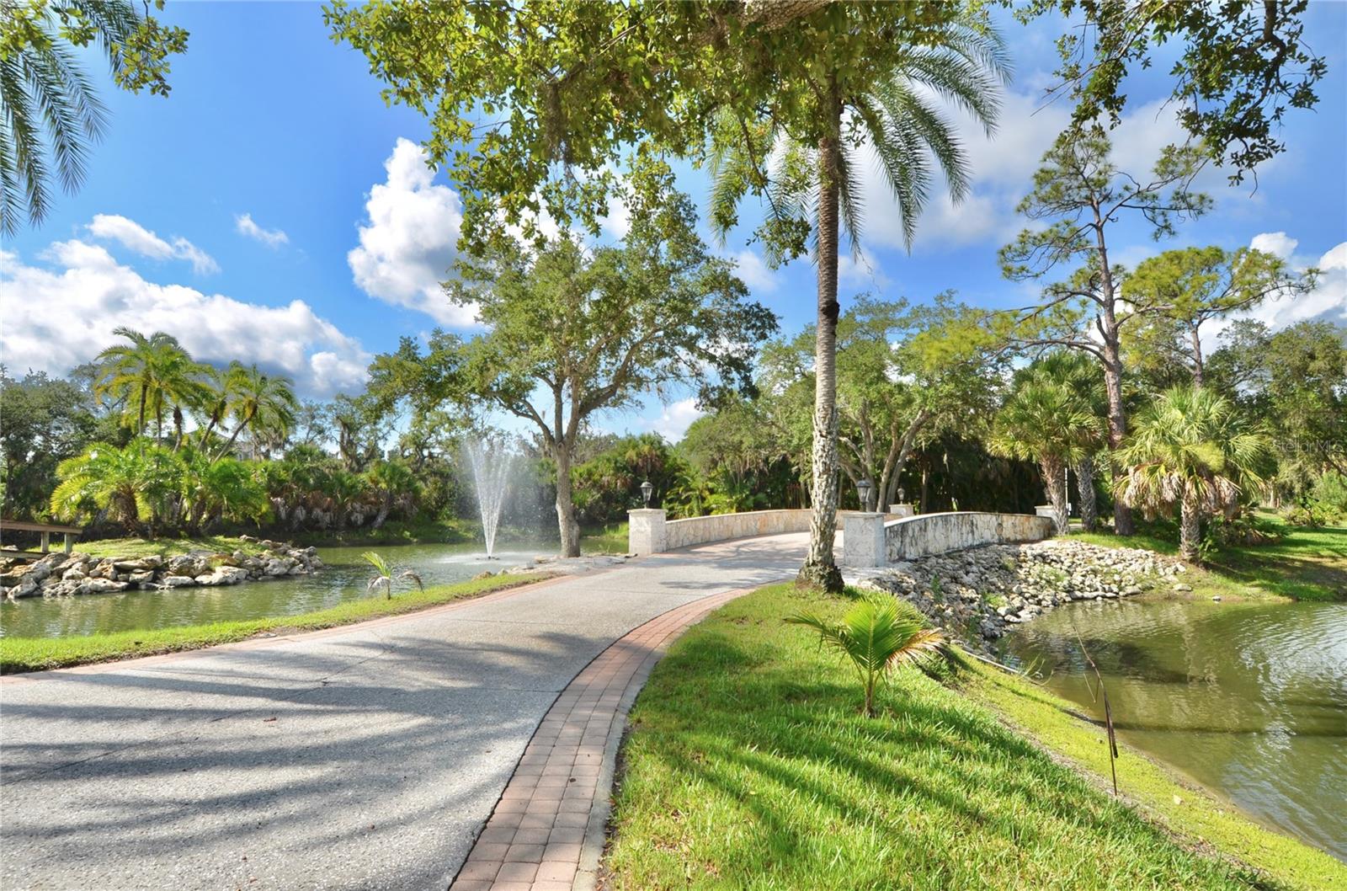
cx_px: 674
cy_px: 446
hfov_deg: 53.2
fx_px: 1344
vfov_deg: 36.7
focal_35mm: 36
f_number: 9
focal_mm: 24
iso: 100
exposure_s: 1/320
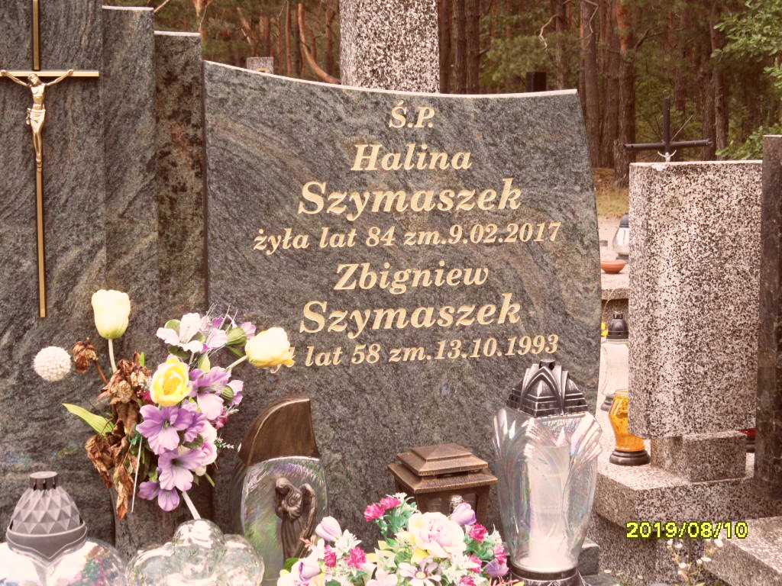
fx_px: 1355
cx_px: 391
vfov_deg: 24.4
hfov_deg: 32.2
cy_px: 293
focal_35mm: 60
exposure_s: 1/125
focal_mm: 10.3
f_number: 4
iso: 80
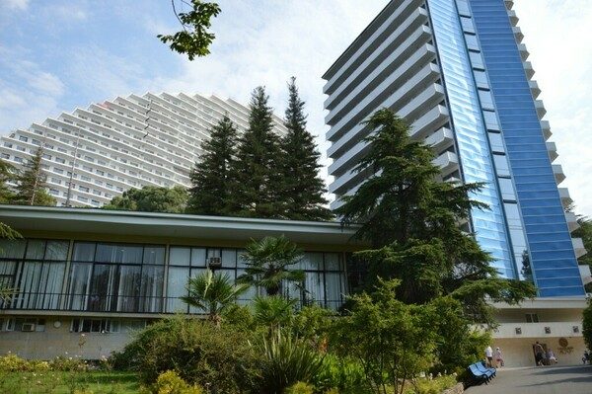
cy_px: 197
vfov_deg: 47.9
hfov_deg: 67.4
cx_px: 296
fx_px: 444
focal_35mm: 27
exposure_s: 1/1000
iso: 200
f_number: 4.5
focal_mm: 18
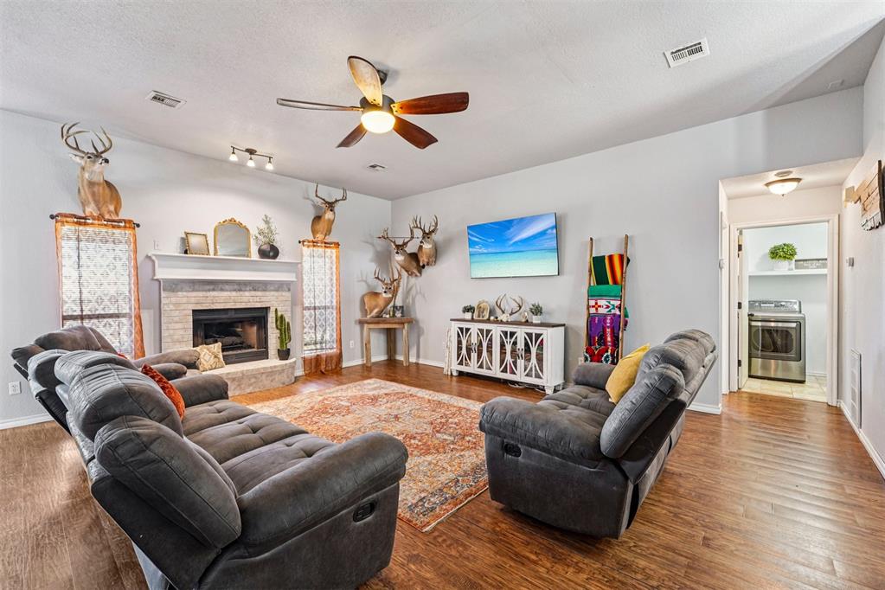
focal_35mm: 15
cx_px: 442
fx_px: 369
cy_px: 295
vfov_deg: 77.3
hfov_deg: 100.4
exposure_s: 1/1.25
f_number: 8
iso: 400
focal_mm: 15
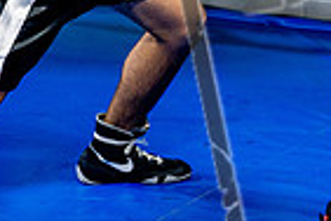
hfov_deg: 9.3
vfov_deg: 6.1
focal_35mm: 222
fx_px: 2041
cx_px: 157
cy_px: -130
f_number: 2
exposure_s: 1/1000
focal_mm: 54
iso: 4000
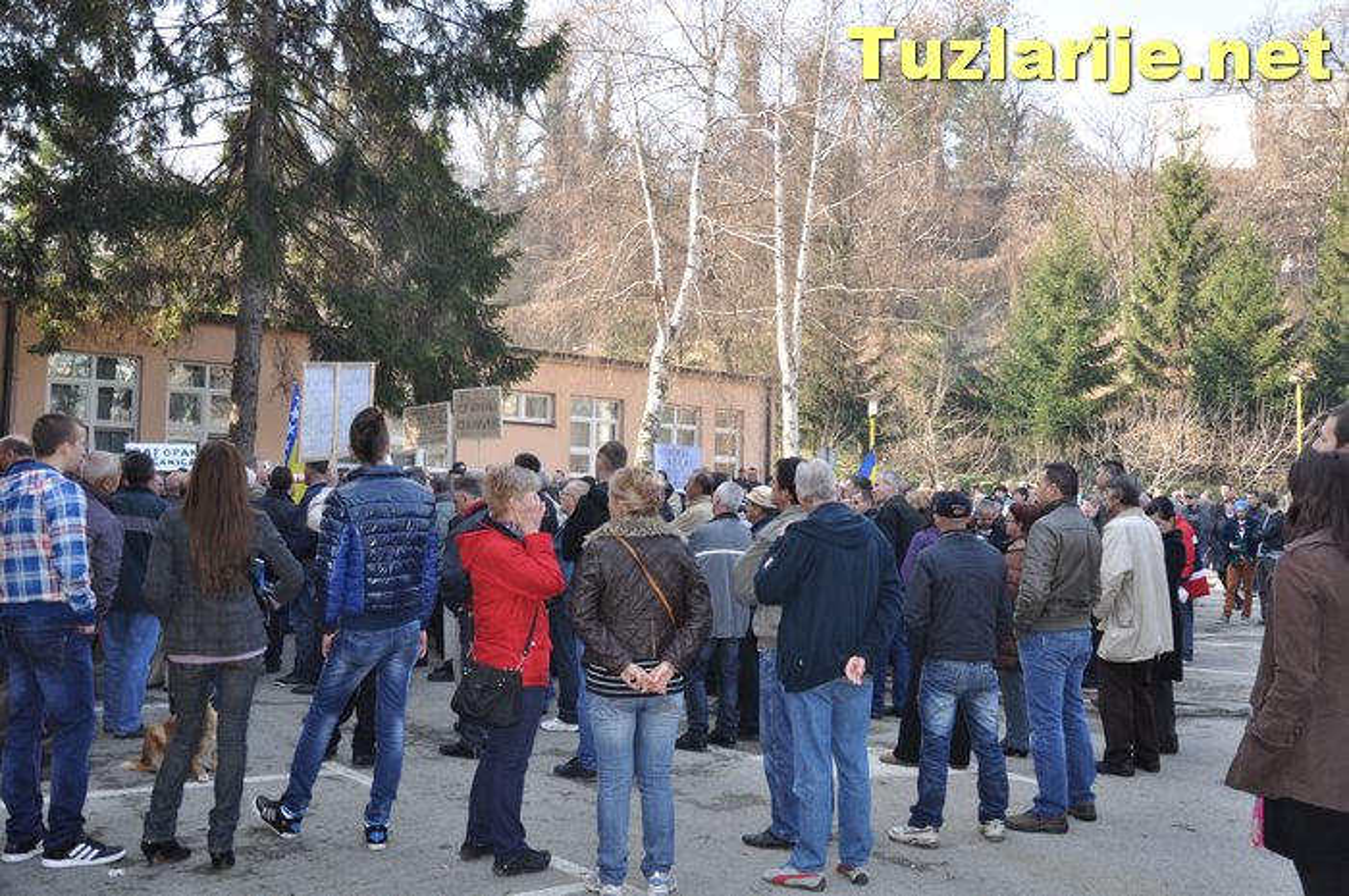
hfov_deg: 59.5
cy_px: 448
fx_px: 1179
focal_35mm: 32
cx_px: 674
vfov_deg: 41.6
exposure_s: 1/200
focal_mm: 21
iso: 200
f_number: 4
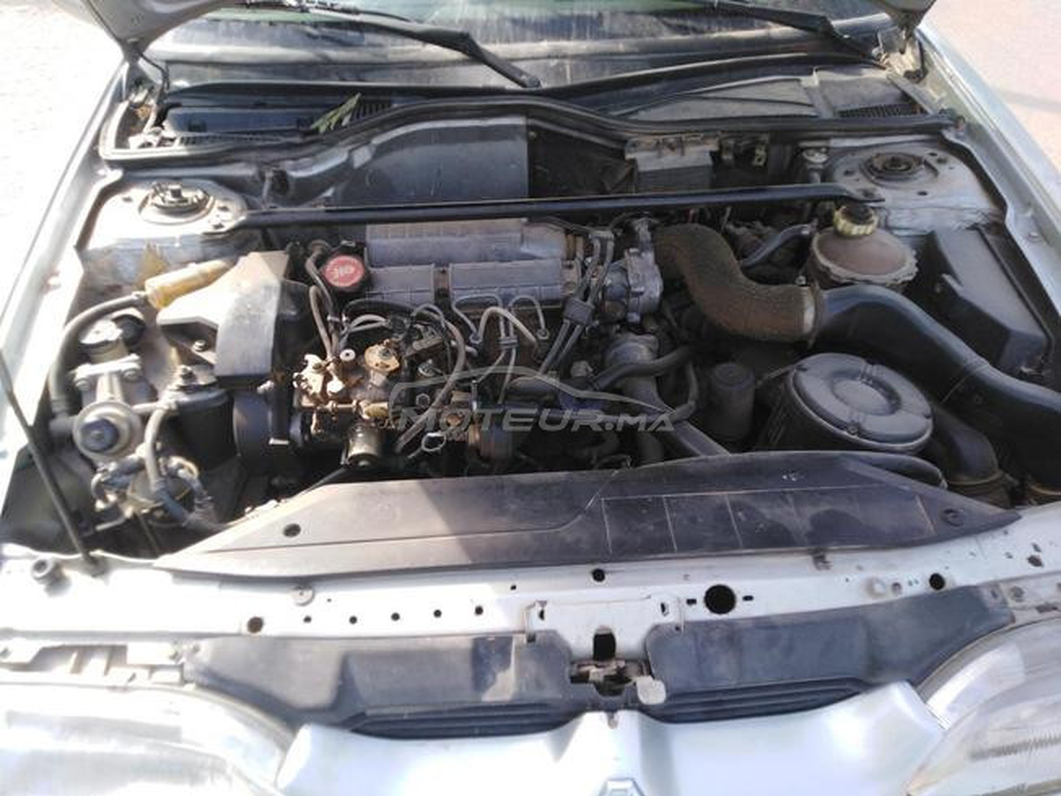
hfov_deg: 69.4
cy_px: 398
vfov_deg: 54.9
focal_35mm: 25
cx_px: 530
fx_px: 766
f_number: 2.2
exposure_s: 1/151
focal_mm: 3.37
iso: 100
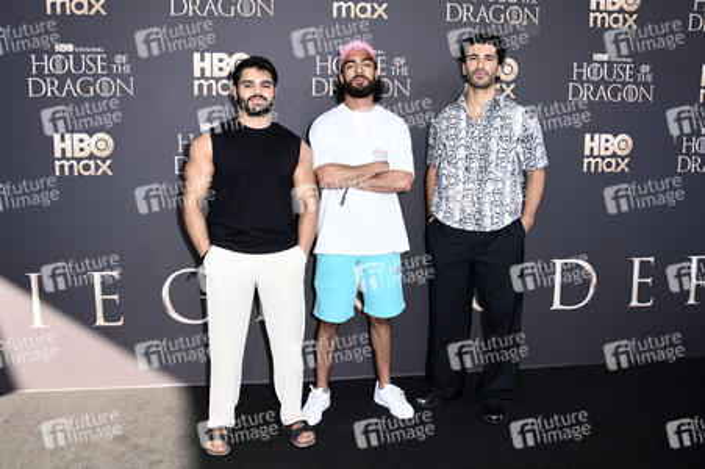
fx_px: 626
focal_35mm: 32
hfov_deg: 58.8
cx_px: 352
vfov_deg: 41.1
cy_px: 234
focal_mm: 32
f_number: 5.6
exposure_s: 1/250
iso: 400
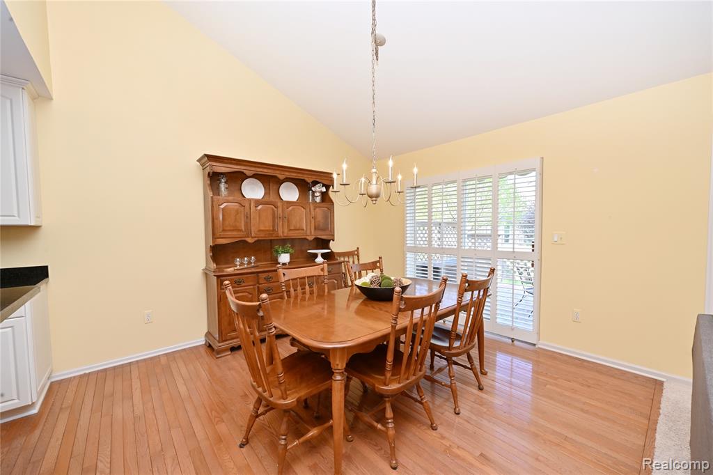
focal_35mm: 14
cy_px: 238
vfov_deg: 81.2
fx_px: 277
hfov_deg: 104.3
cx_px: 356
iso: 800
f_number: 11
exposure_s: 1/60
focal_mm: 14
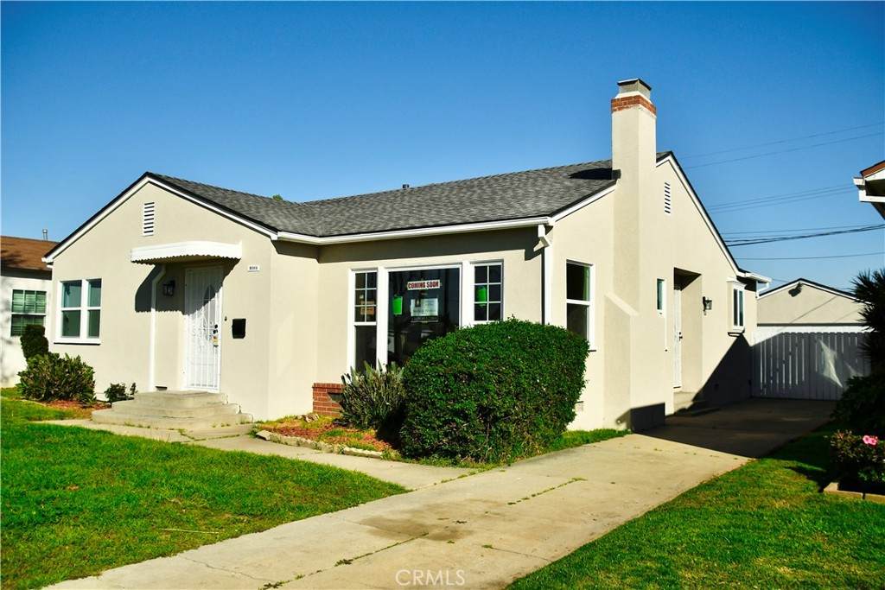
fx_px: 774
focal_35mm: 32
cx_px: 442
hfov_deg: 59.5
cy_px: 295
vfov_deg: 41.7
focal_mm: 21
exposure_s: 1/8000
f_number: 4
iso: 100
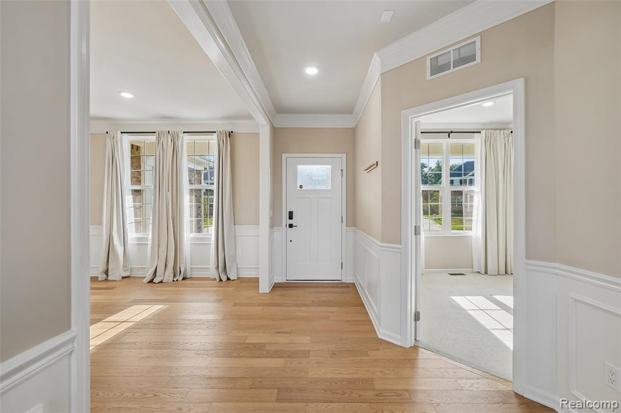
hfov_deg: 100.4
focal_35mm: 15
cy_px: 206
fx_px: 259
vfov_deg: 77.3
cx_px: 310
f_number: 8
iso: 125
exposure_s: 1/30
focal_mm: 10
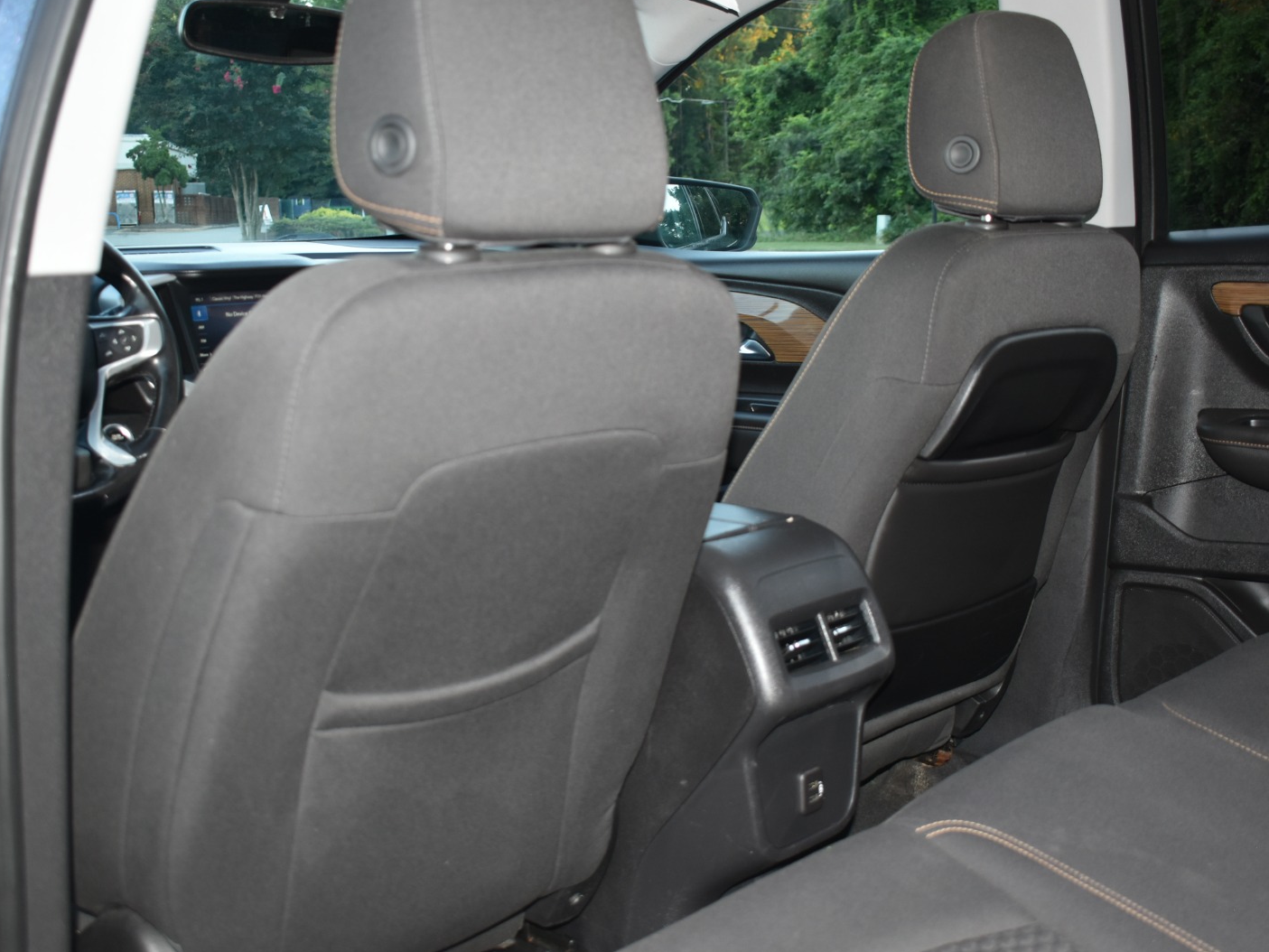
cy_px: 483
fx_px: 1523
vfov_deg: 34.7
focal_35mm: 42
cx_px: 642
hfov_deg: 45.2
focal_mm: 25
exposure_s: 1/30
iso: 500
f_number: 4
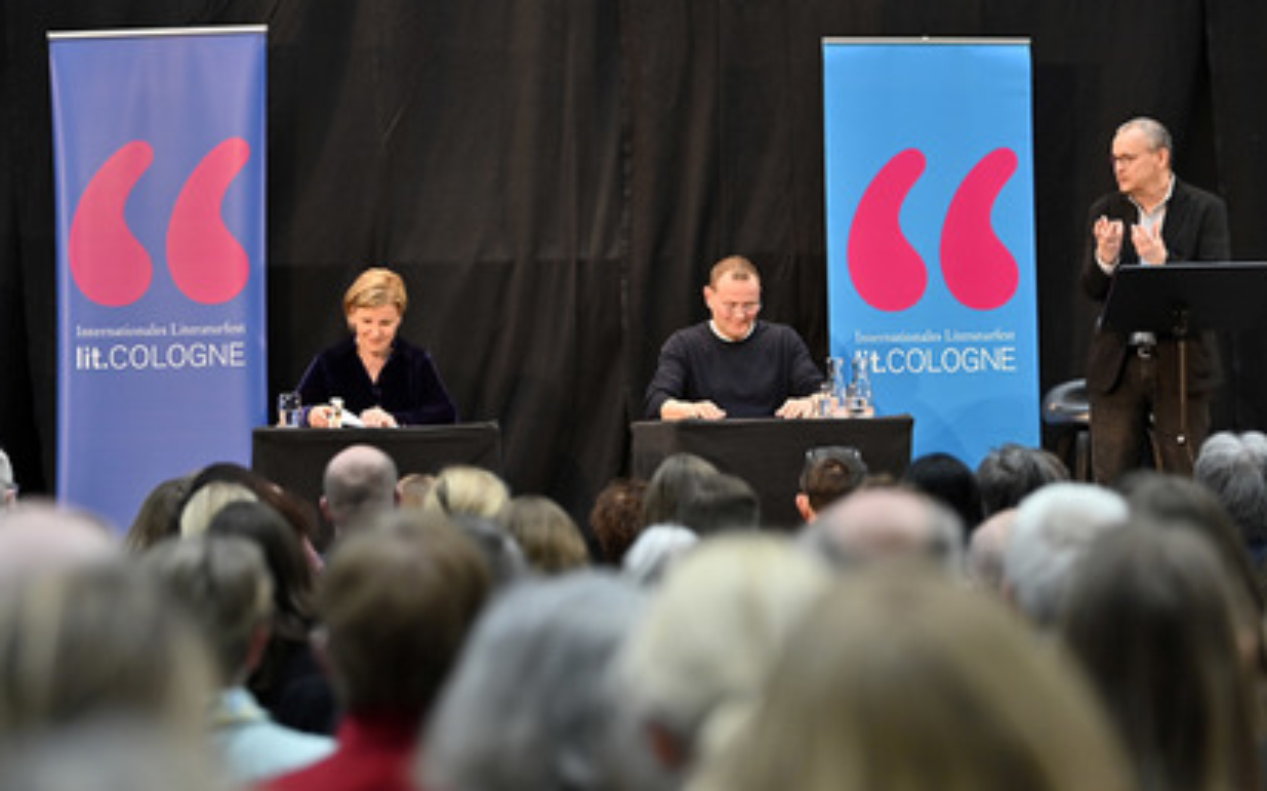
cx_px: 675
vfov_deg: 12.3
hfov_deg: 19.6
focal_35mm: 106
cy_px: 348
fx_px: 3658
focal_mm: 95
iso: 1000
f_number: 2.8
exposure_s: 1/400
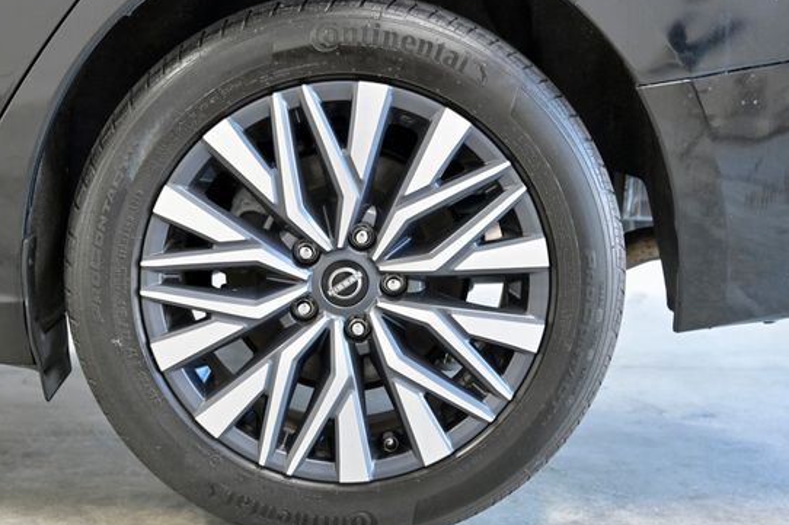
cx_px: 336
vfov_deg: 20.9
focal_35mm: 65
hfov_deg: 30.9
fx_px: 1424
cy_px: 270
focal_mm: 55
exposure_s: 1/250
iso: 2500
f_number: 4.5
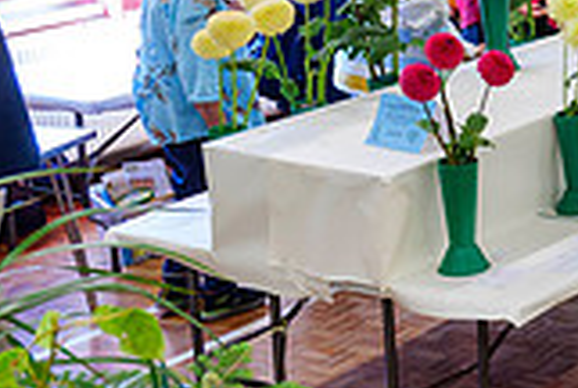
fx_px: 1560
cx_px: 1030
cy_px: 20
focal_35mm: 97
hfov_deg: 17.3
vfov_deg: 14.0
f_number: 5.6
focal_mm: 27
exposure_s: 1/60
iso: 2000
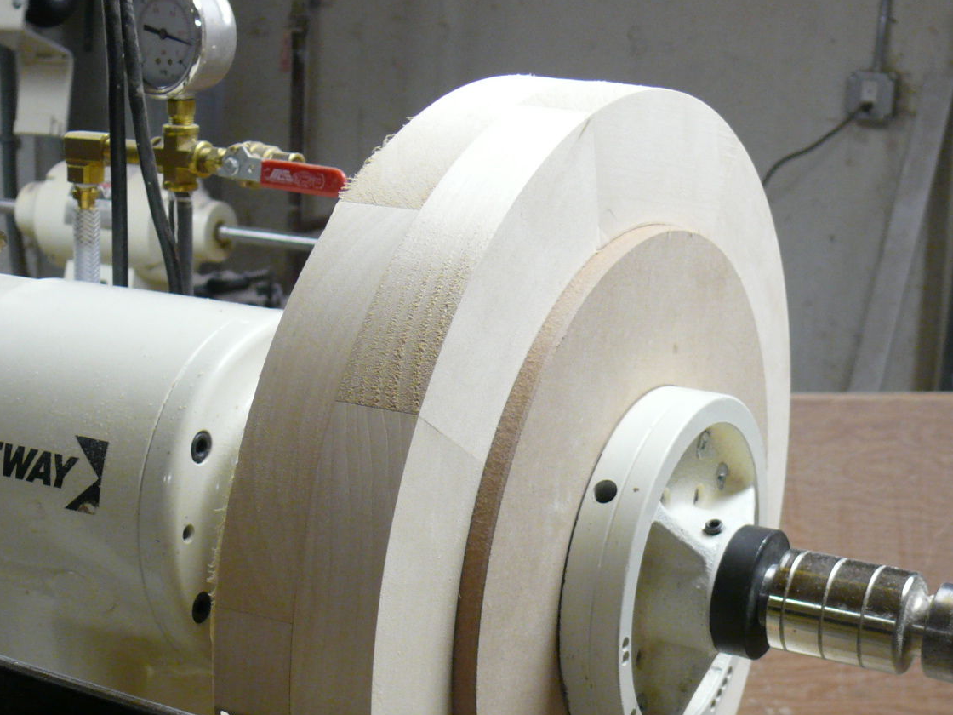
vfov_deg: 22.4
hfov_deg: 30.2
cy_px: 631
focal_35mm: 64
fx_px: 1762
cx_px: 556
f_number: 2.8
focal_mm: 7.5
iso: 200
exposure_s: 1/30
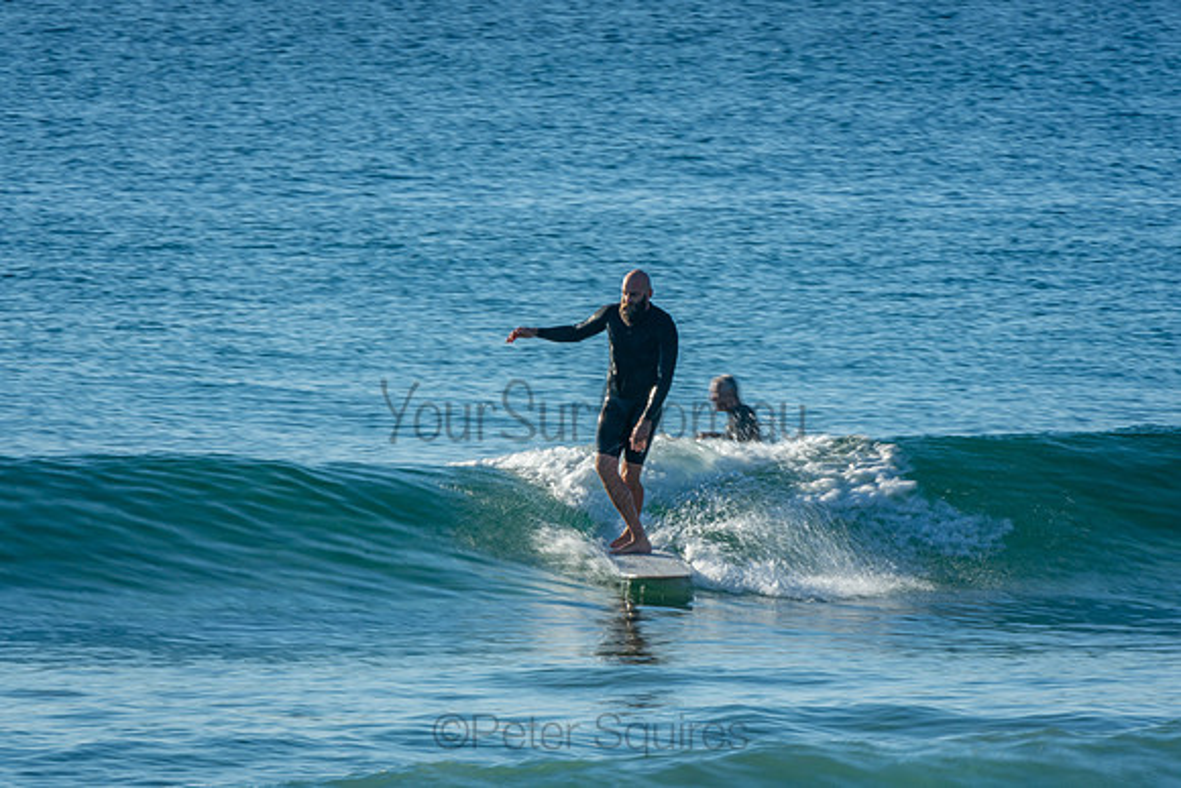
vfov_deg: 2.3
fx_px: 19687
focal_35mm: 600
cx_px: 590
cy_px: 394
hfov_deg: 3.4
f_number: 22
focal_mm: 400
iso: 100
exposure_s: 1/30
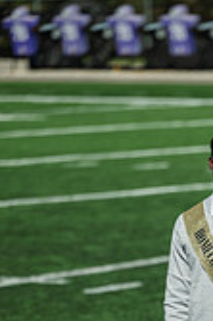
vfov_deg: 4.5
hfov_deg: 3.0
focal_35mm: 458
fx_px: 4073
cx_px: 274
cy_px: 419
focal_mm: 170
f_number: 3.5
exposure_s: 1/1600
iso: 100
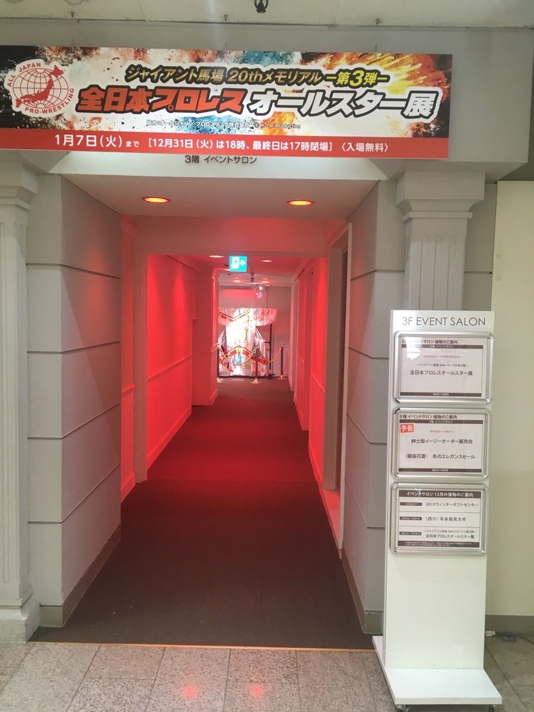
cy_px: 356
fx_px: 596
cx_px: 267
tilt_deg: -5.7
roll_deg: -0.7
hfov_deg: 48.2
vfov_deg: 61.7
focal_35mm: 29
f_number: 2.2
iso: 64
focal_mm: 4.15
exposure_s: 1/30
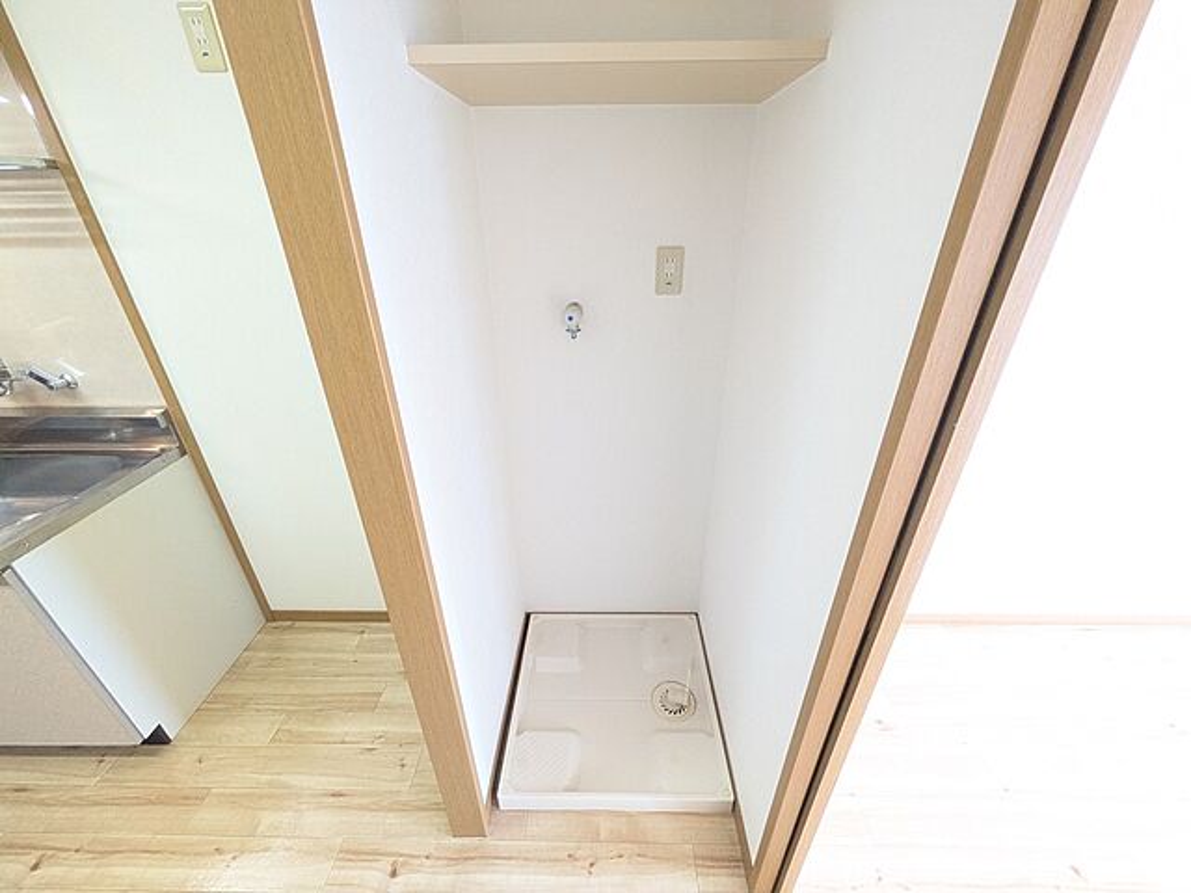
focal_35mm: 14
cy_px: 446
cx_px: 596
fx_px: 482
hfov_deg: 102.1
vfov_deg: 85.7
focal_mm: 1.83
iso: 437
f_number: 2.2
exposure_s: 1/60
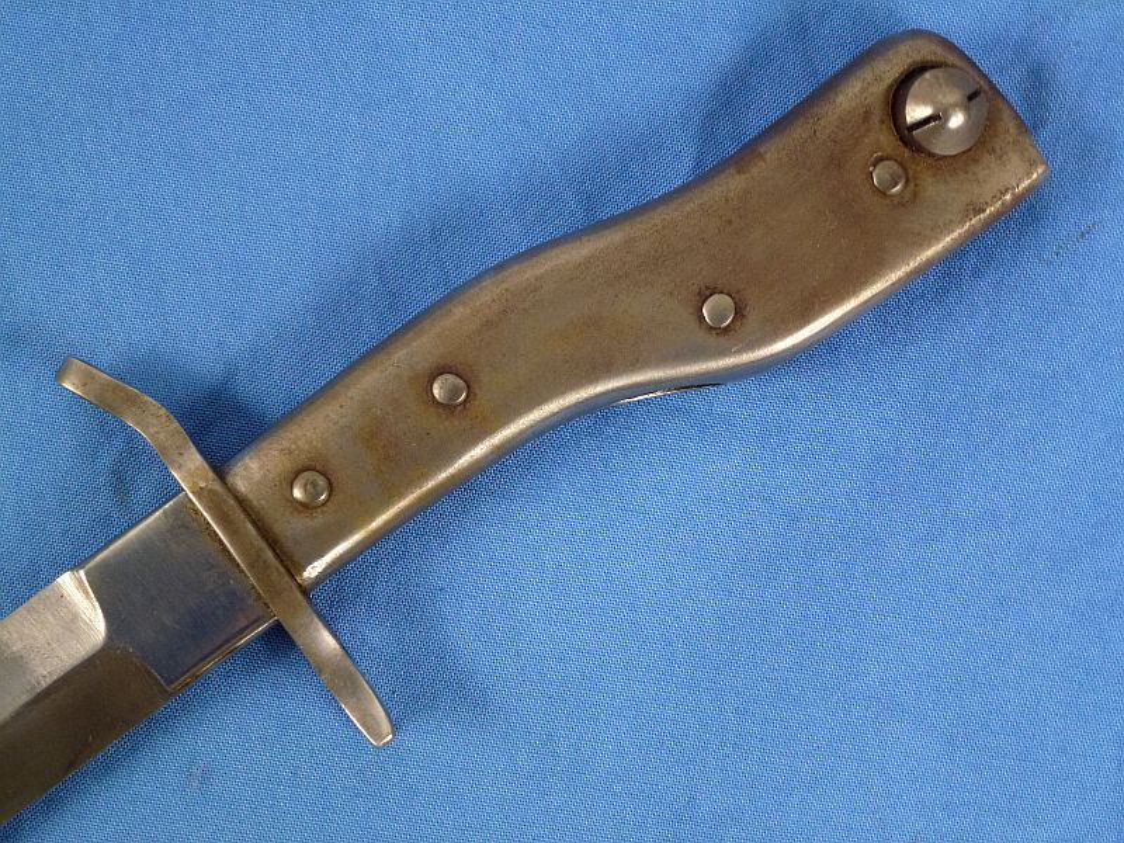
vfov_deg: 20.7
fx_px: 2305
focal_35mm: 71
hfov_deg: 27.4
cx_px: 562
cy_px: 422
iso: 400
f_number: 4.7
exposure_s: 1/80
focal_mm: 12.7
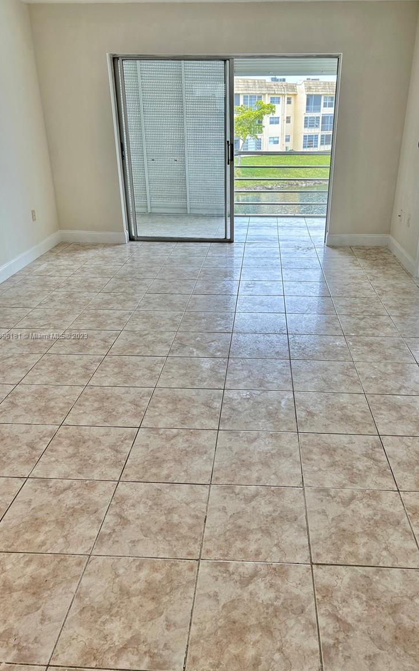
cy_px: 336
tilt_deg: -24.2
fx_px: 512
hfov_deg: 44.4
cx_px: 239
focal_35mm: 28
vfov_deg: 66.5
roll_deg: -0.6
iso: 50
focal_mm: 5.7
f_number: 1.5
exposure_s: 1/297
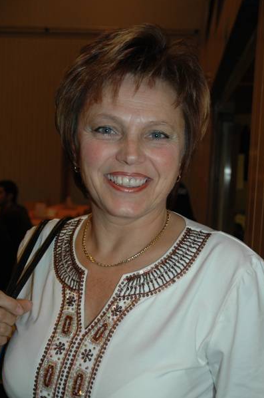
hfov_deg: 28.8
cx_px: 127
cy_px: 198
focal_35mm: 47
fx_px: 513
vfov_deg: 42.3
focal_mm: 29
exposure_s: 1/60
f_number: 4
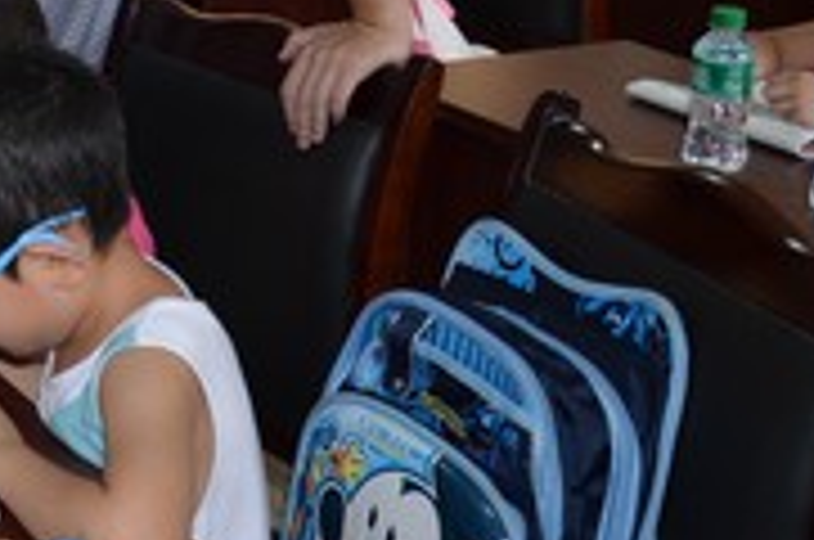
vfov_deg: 14.8
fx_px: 2054
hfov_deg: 20.4
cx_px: -261
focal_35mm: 91
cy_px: 43
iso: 400
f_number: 4
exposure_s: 1/60
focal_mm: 22
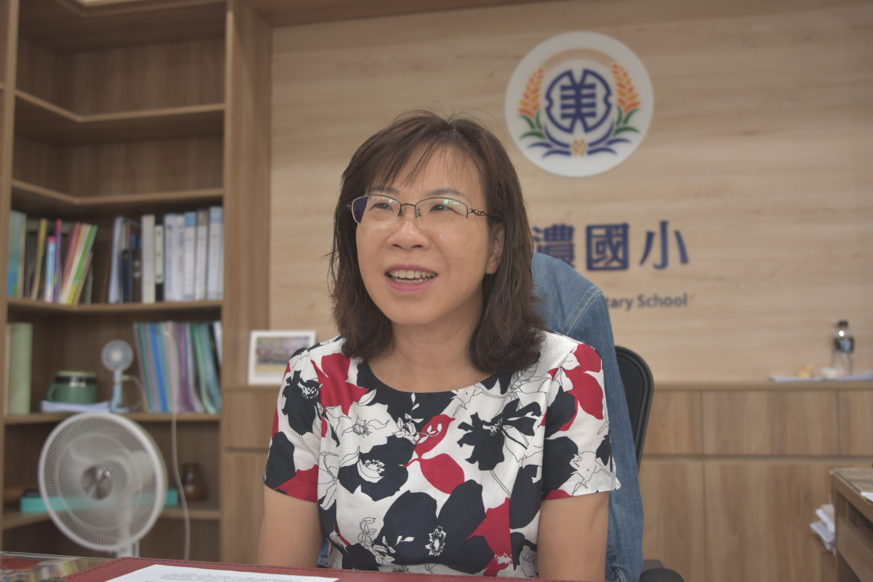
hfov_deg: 49.6
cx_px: 436
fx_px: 946
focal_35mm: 39
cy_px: 291
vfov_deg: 34.2
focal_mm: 26
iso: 200
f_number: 2.8
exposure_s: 1/50
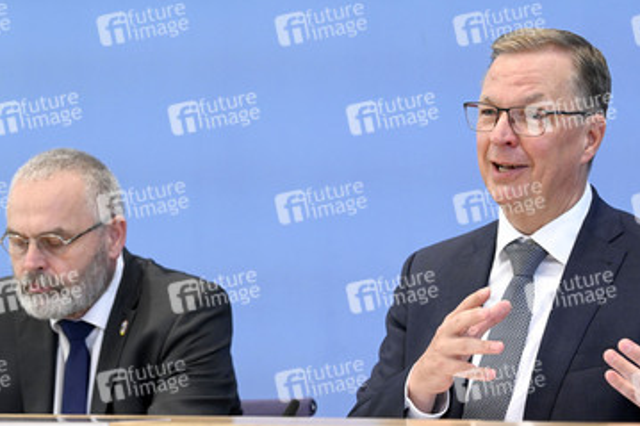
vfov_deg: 12.1
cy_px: 248
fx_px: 2008
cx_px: 345
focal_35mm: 113
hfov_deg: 18.1
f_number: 5.6
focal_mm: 90
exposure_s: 1/640
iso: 5000
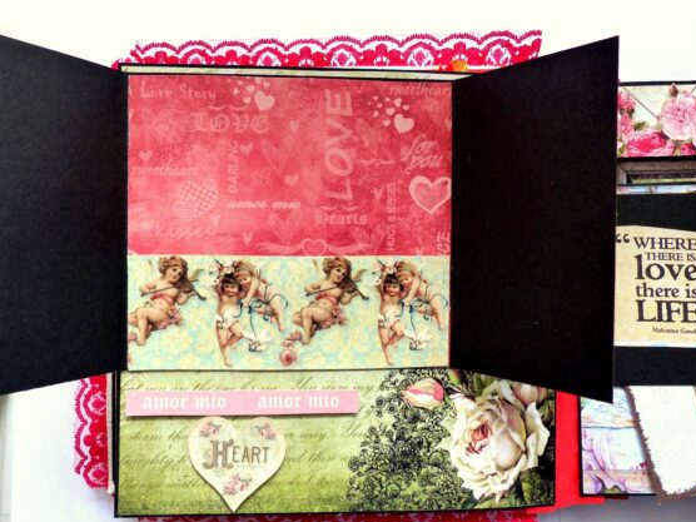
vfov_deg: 51.4
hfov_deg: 65.3
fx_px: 543
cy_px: 260
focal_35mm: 27
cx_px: 335
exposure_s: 1/100
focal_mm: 4.5
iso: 160
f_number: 2.8
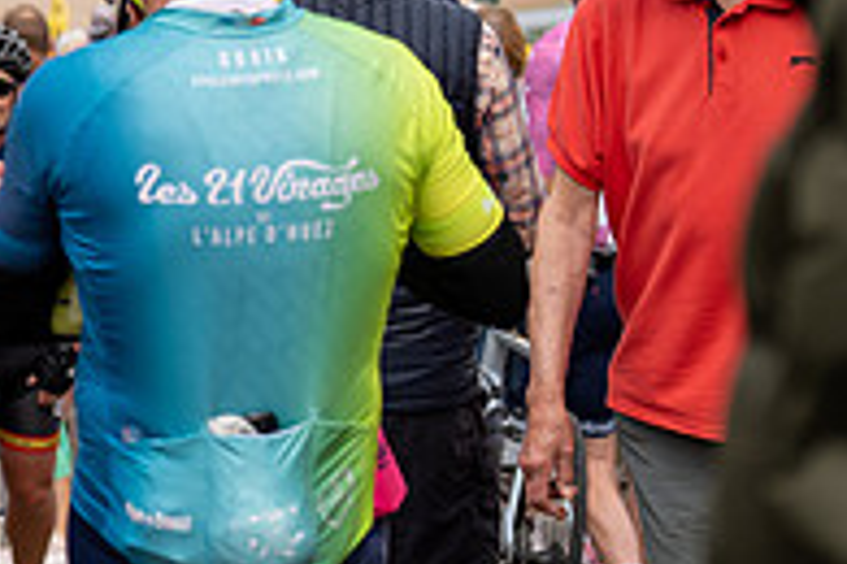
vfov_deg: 5.7
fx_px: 5646
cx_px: -296
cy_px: -77
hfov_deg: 8.4
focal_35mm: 240
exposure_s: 1/640
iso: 100
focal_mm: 70
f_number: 3.5
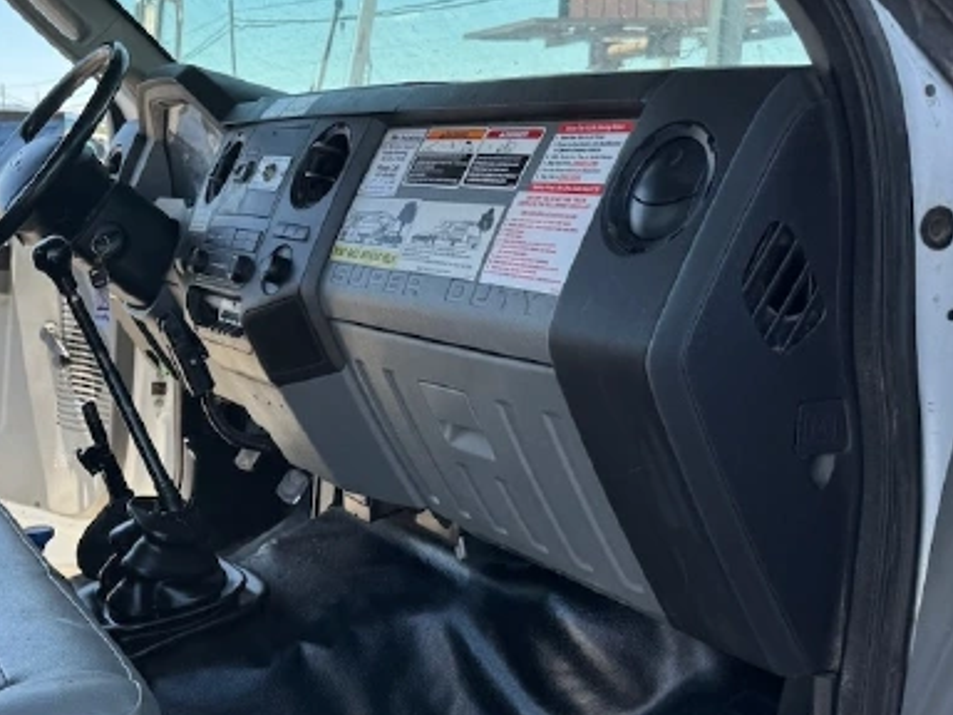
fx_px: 1377
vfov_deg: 29.0
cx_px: 171
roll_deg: +2.4
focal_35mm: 50
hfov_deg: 36.7
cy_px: 444
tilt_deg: -12.4
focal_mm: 6.76
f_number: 1.78
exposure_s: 1/522
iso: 80
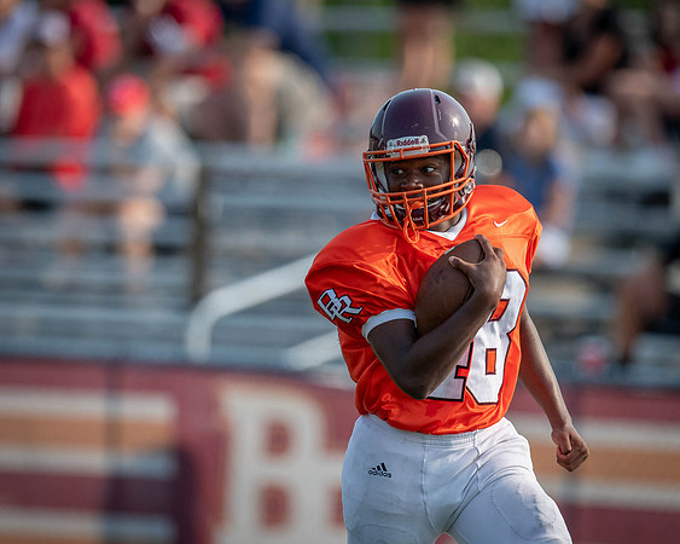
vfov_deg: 2.0
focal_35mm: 757
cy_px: 266
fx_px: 15225
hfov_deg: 2.6
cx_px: 388
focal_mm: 500
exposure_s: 1/3200
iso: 400
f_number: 4
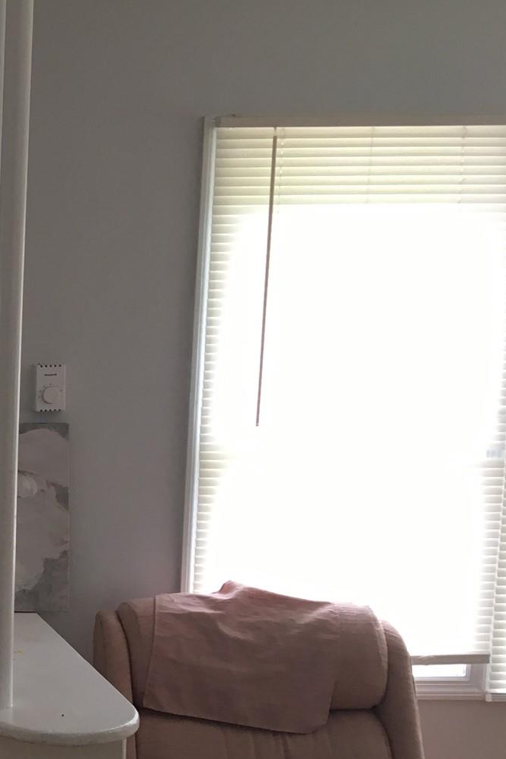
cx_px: -270
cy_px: 512
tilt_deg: -8.8
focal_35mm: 62
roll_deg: +1.1
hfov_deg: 19.0
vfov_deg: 32.1
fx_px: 1307
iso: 50
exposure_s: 1/30
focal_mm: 4.15
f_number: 2.2
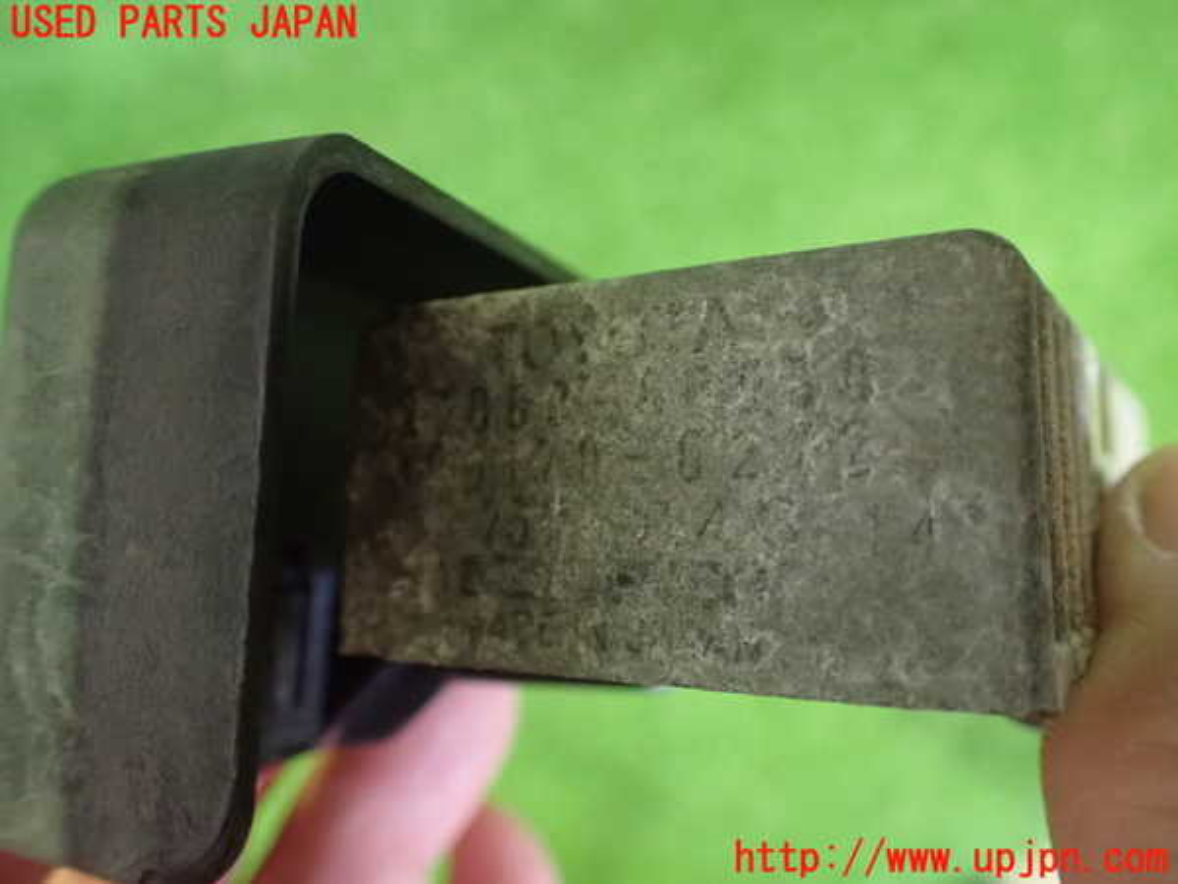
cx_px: 589
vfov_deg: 46.8
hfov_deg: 60.0
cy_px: 442
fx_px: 1021
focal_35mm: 30
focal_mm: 5.4
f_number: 2.3
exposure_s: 1/30
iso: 1600
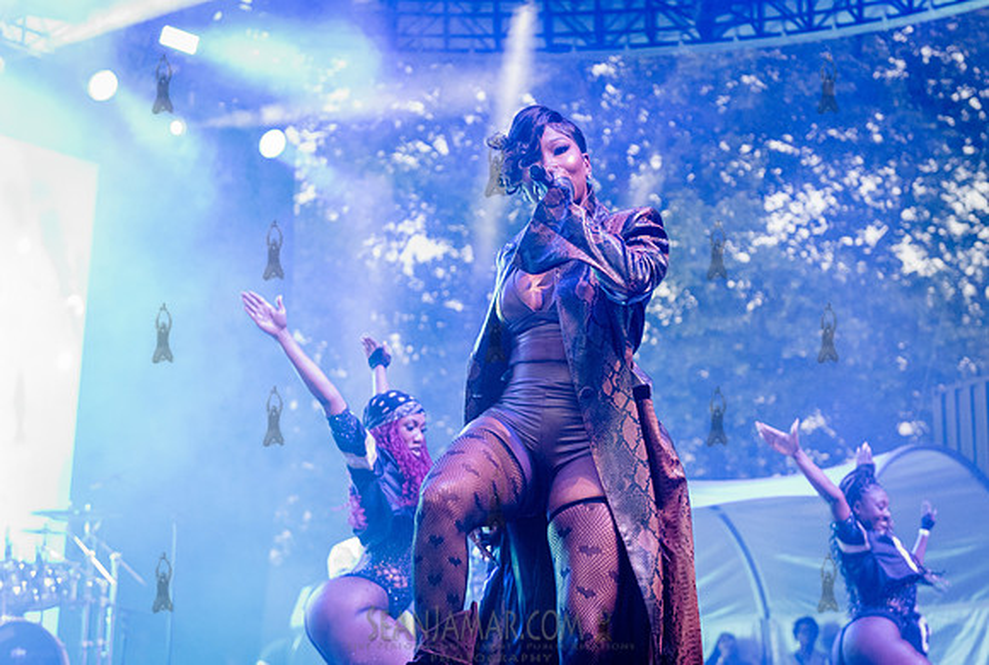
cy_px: 308
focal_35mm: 65
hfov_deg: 31.1
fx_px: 1777
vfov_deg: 21.2
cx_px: 565
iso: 6400
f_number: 3.5
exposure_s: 1/320
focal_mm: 55
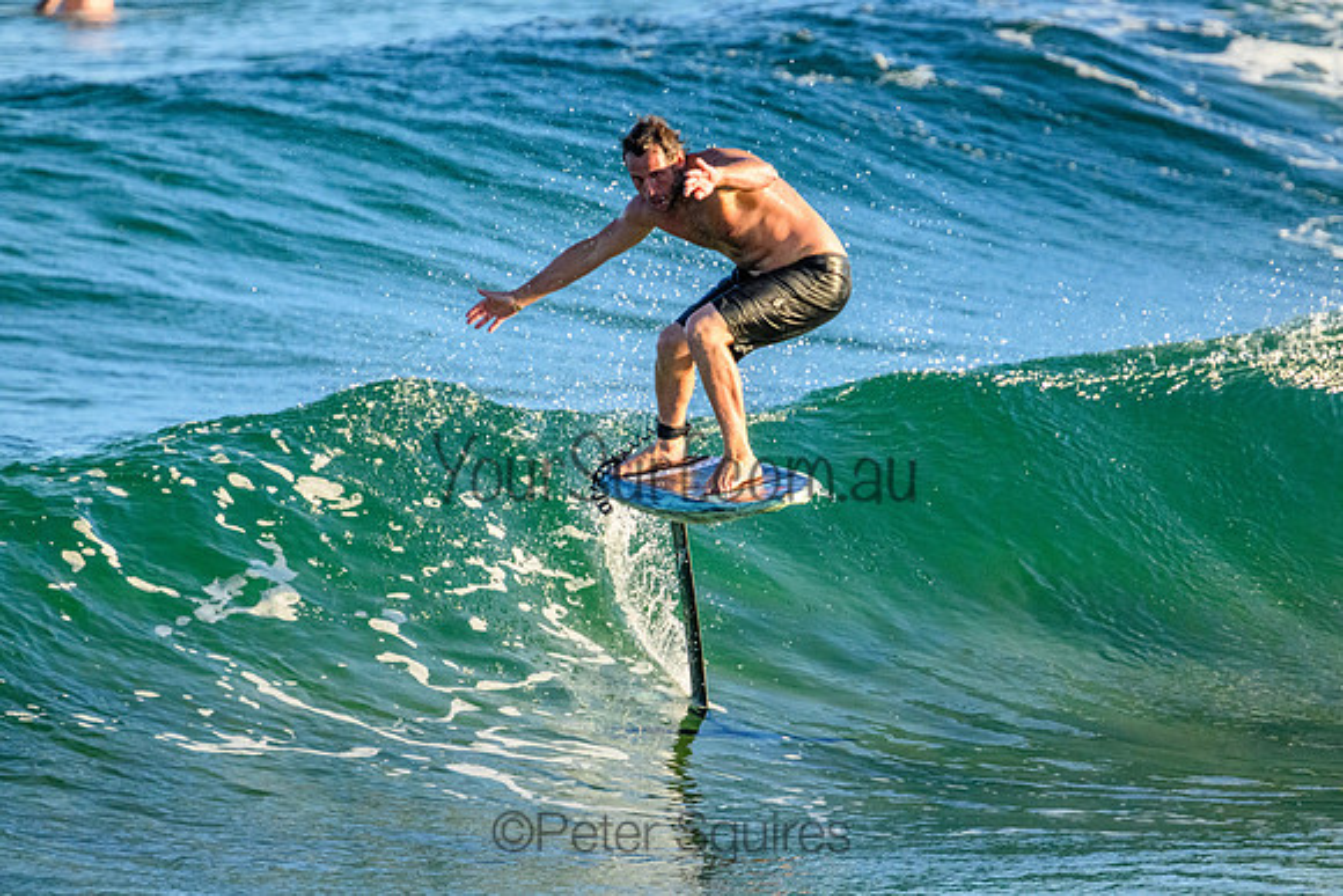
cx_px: 672
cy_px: 448
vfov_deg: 1.7
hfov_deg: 2.6
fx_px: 29850
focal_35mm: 800
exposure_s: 1/2000
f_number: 11
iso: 5000
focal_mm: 800
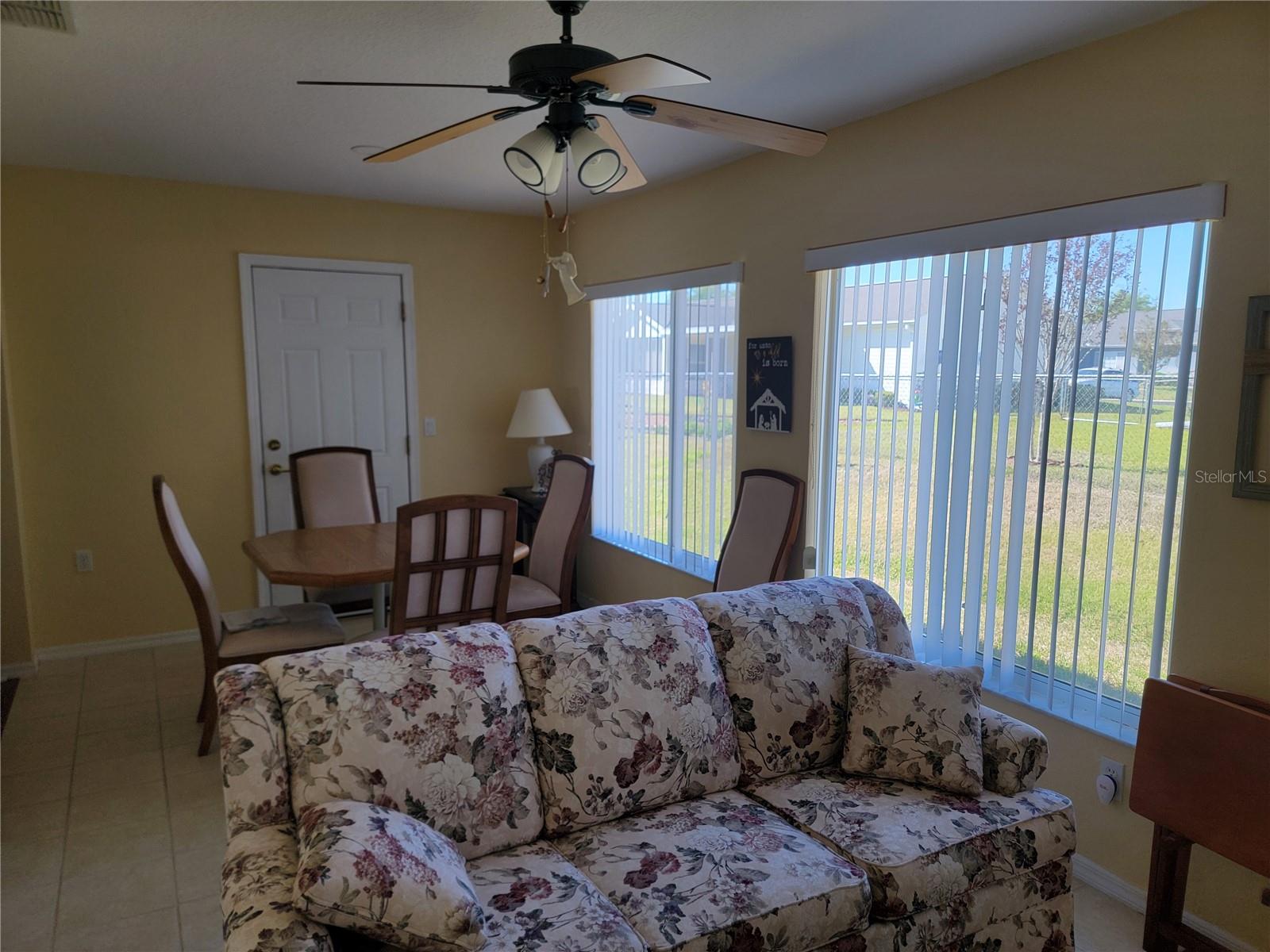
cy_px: 476
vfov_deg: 56.8
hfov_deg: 71.6
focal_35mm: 24
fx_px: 881
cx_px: 635
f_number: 1.8
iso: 32
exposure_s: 1/120
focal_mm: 6.7
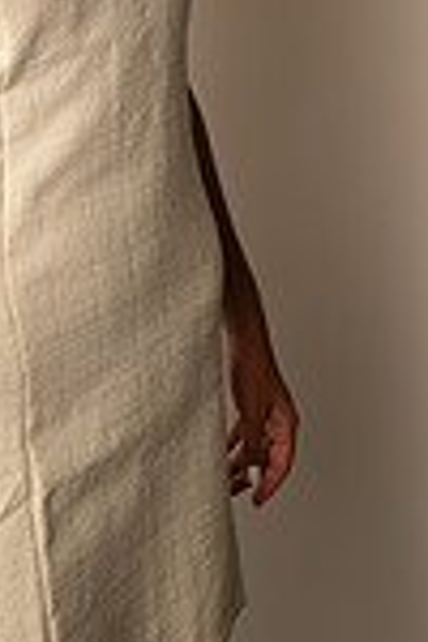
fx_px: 1284
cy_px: -180
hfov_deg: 18.5
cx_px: 4
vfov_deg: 24.7
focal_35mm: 72
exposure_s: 1/160
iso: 100
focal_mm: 24
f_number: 3.2
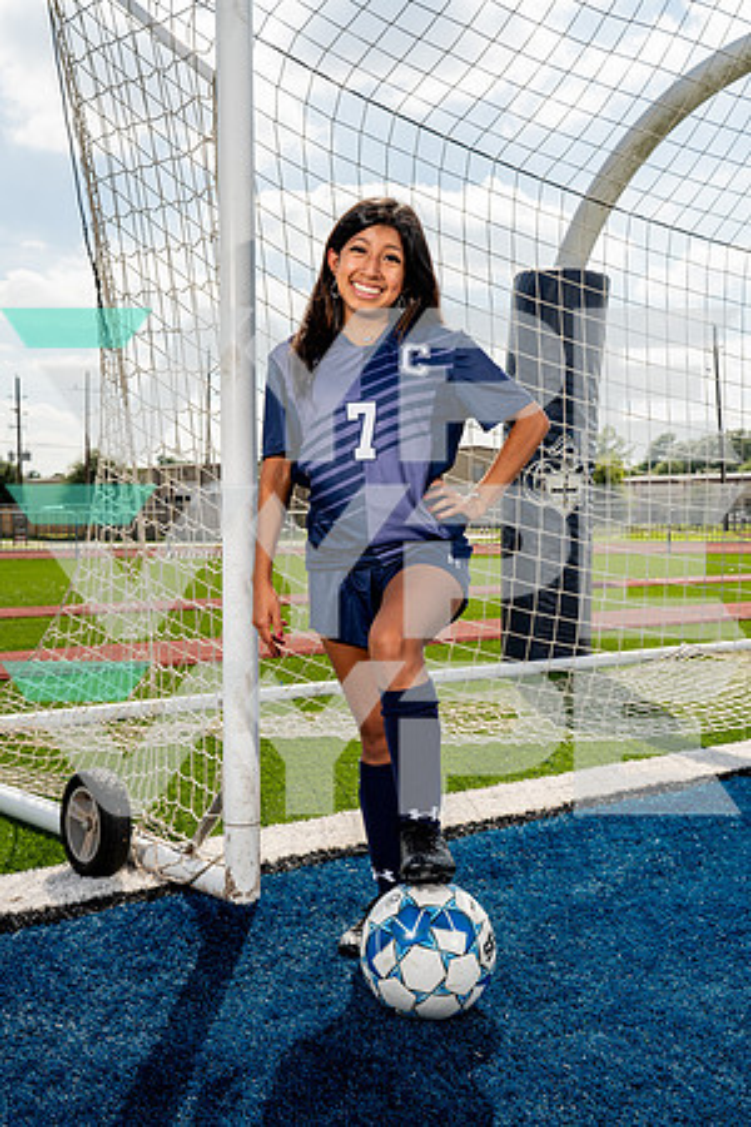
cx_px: 376
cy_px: 564
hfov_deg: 30.5
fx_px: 1377
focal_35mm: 44
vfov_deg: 44.5
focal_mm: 44
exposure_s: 1/250
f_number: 8
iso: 100
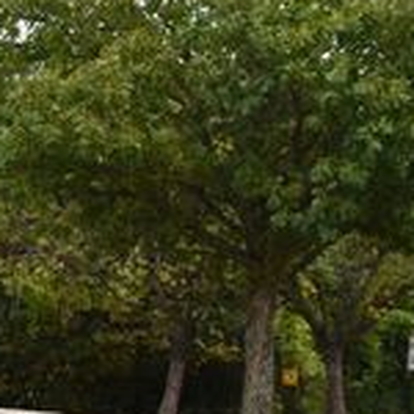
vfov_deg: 8.4
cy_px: 357
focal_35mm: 207
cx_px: -108
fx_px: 2801
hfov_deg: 8.3
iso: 400
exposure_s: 1/250
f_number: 4.8
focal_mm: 38
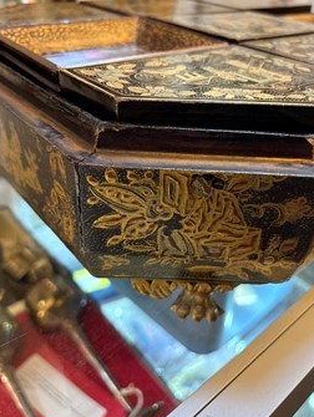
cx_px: 164
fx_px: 374
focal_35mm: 31
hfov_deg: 45.5
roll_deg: -3.0
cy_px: 200
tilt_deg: -32.8
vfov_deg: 58.3
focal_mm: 5.96
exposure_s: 1/50
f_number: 1.6
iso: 125
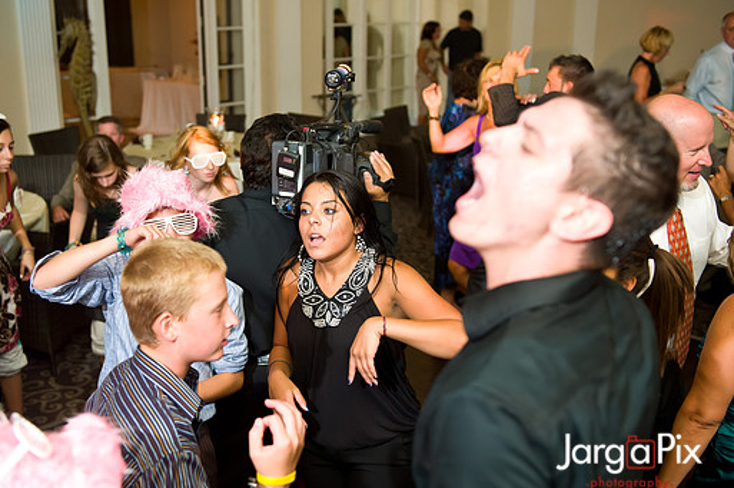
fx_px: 876
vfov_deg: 31.1
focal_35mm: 43
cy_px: 233
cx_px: 336
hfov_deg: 45.4
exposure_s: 1/125
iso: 1600
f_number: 3.2
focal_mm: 38
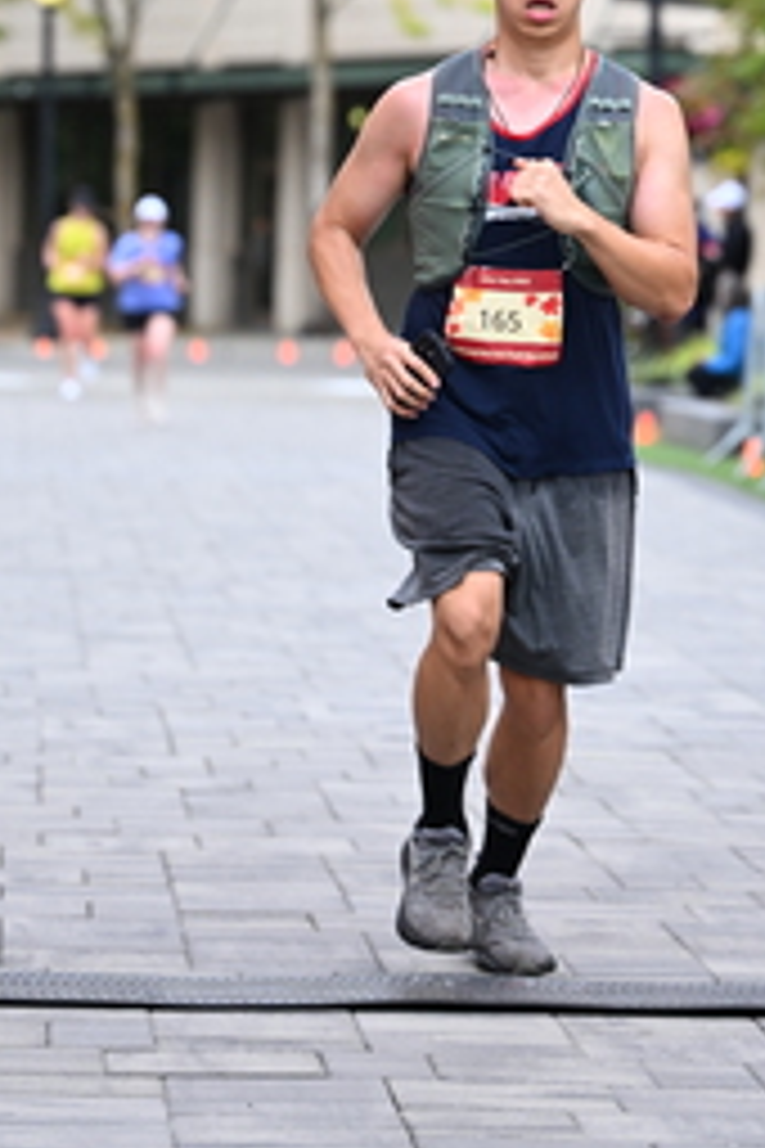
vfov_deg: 10.0
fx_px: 6534
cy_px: 144
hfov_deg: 6.7
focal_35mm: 205
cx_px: 479
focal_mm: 95
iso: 640
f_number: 2.8
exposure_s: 1/1600
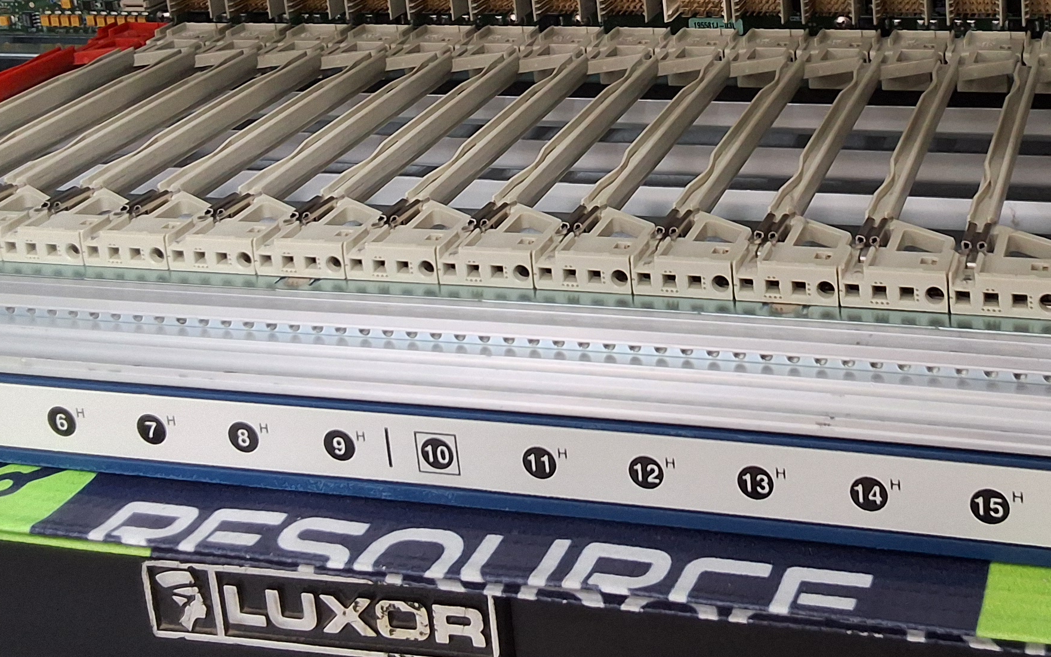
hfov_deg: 36.2
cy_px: -36
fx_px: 1576
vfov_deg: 22.4
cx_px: 756
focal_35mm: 55
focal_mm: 2.91
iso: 200
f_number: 1.9
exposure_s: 1/40
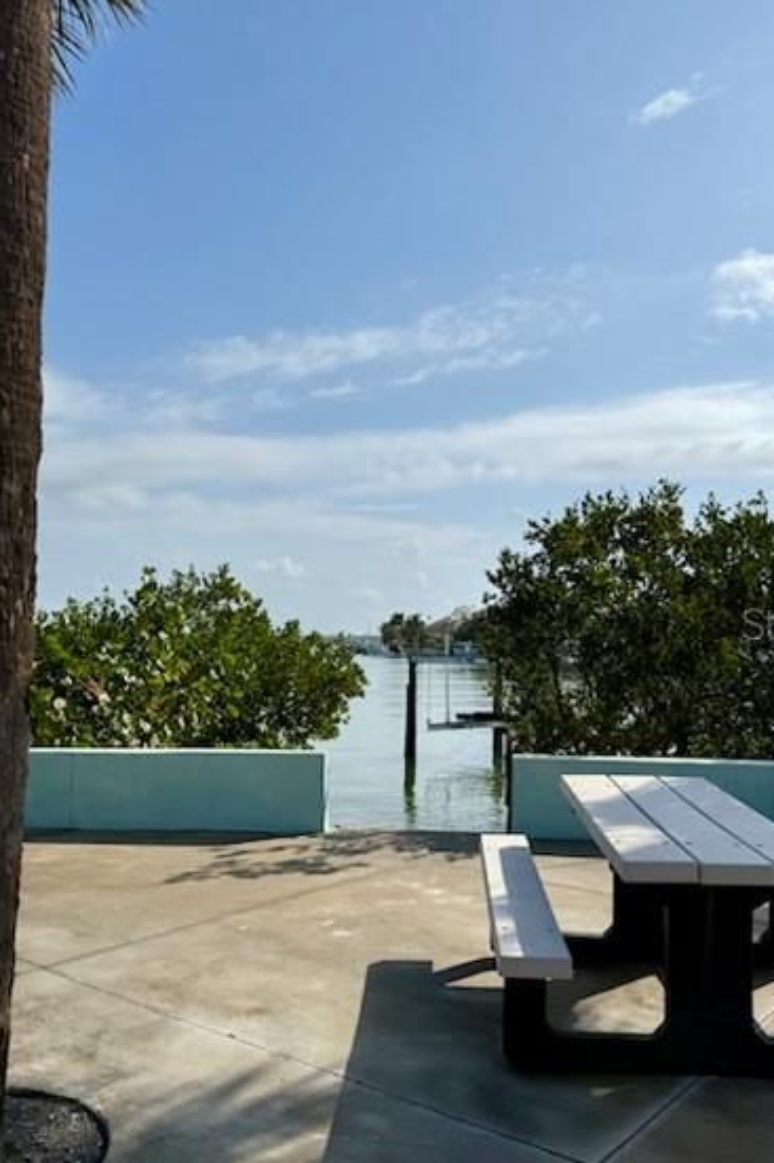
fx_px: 936
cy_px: 623
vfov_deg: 63.6
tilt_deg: +1.6
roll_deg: -1.3
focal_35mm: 29
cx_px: 434
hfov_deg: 44.8
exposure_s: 1/11905
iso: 80
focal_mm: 6.76
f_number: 1.78
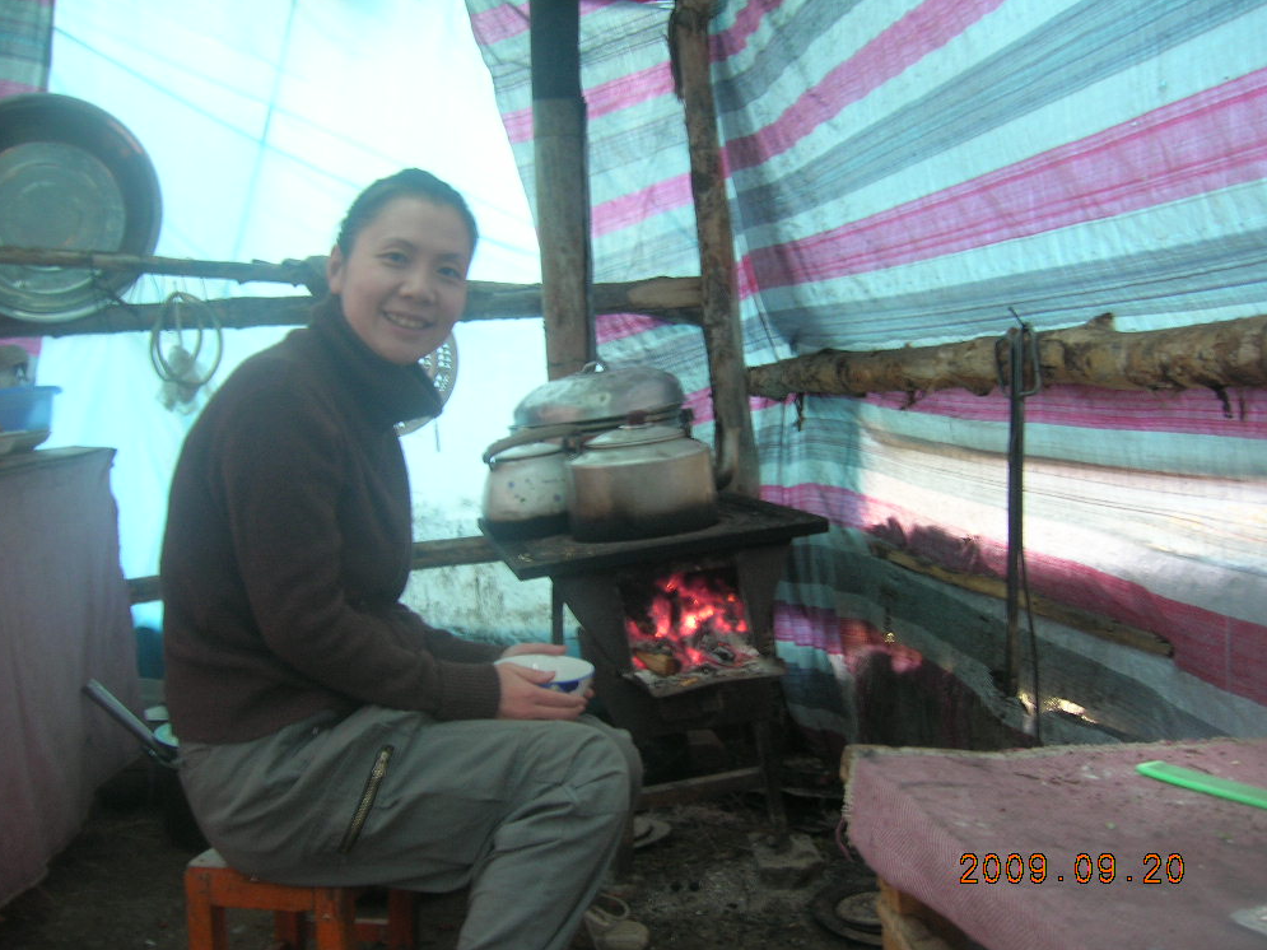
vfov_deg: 40.7
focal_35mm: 35
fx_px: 1281
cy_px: 483
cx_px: 637
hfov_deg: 52.6
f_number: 2.9
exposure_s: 1/4.9
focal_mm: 5.7
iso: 50
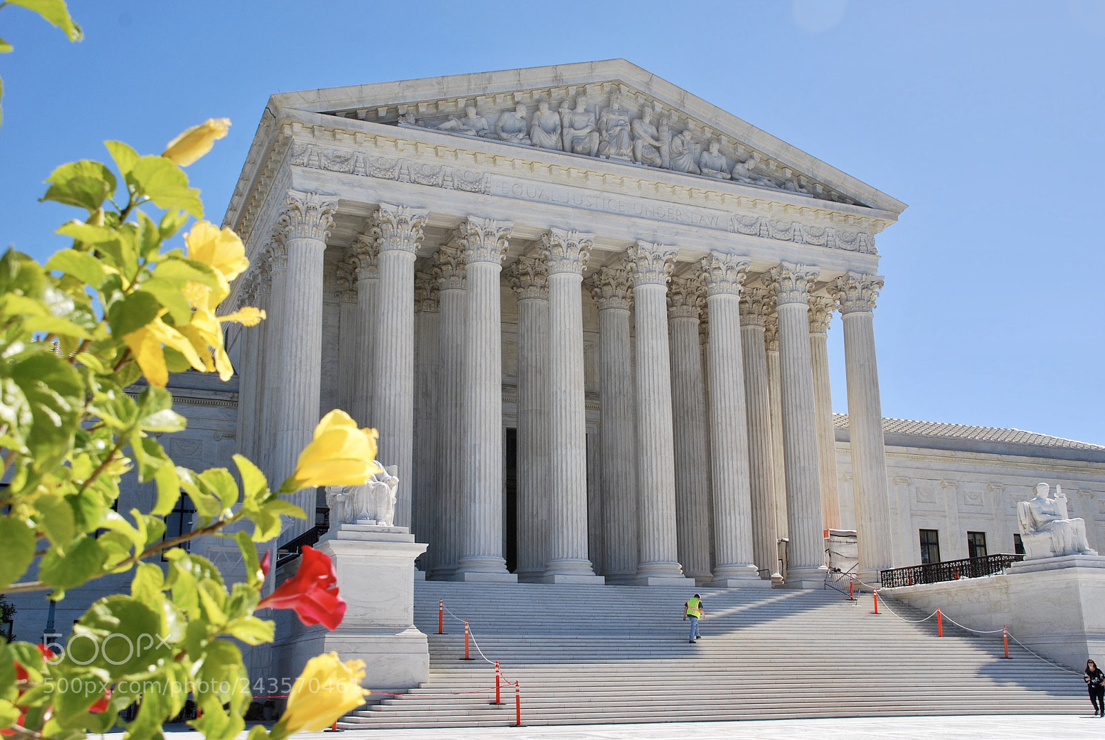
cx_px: 552
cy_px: 370
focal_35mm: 39
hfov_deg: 49.5
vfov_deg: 34.3
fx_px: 1198
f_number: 10
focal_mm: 26
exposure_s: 1/250
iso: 140
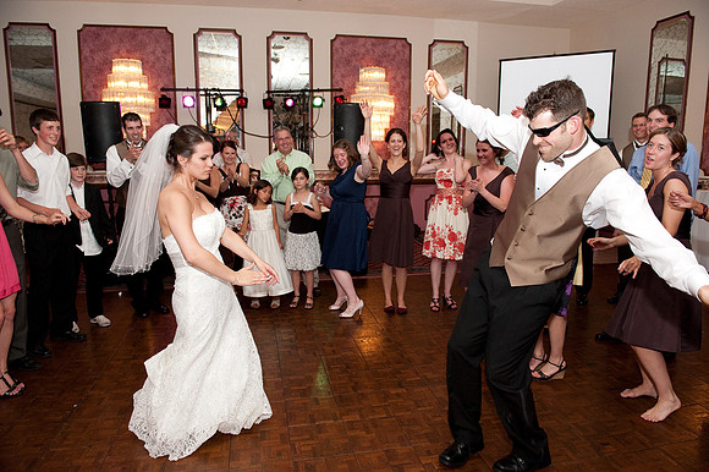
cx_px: 354
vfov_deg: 53.1
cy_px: 236
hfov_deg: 73.8
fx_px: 472
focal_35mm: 24
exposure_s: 1/60
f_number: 4.5
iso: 1600
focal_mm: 24
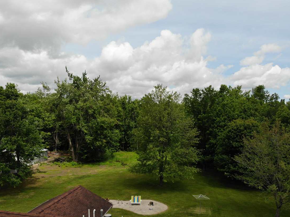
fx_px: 234
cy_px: 117
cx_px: 146
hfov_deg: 63.5
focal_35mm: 28
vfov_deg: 49.7
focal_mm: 4.5
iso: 100
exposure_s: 1/1231
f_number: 2.8
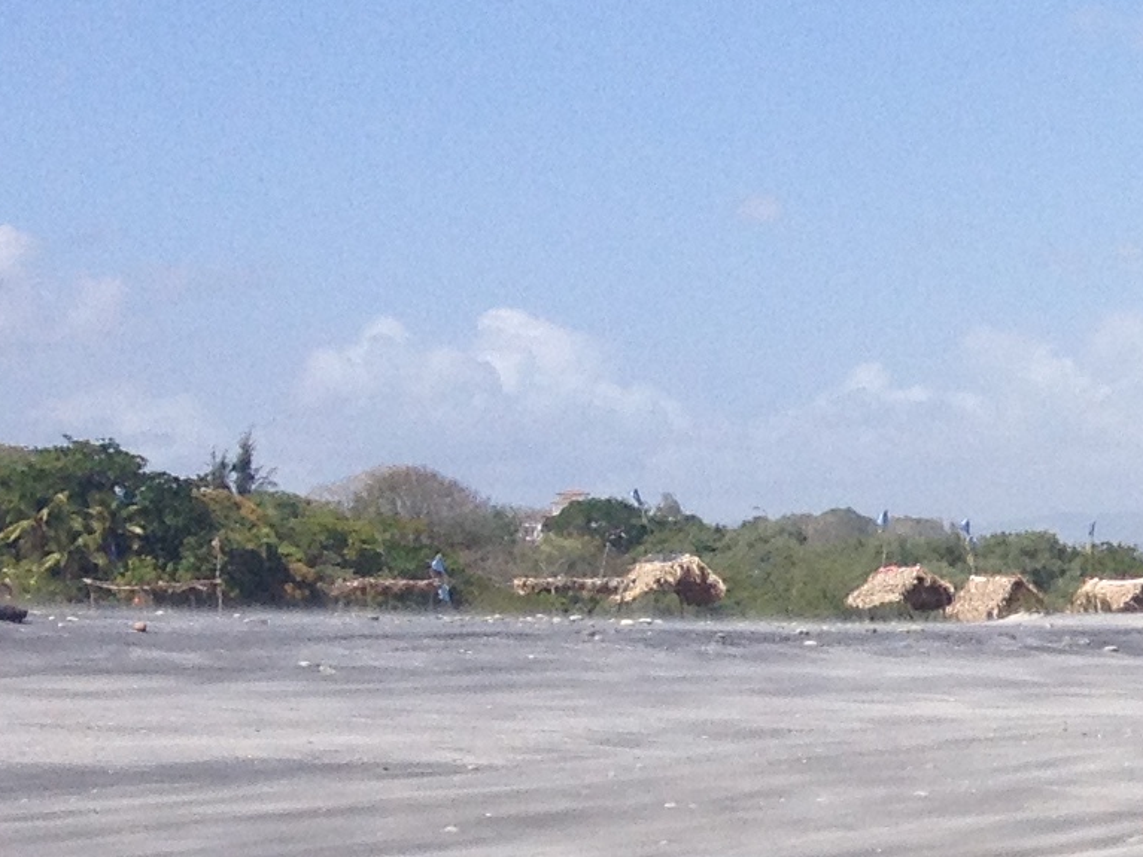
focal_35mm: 149
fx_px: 4919
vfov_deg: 9.9
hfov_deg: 11.7
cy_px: 622
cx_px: 2387
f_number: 2.4
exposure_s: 1/2304
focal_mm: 4.28
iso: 50
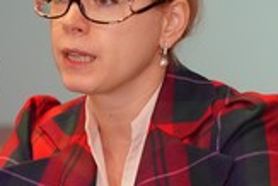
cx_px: 119
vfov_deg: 1.7
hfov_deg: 2.6
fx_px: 6206
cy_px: 122
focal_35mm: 803
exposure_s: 1/200
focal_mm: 168
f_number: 2.8
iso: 1600
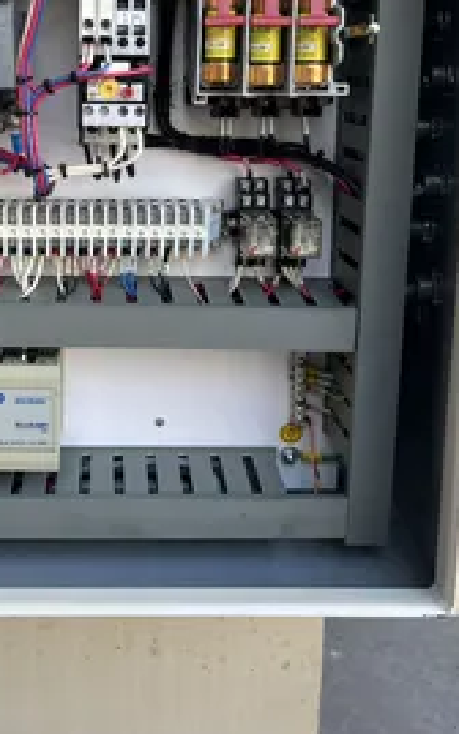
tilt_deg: -9.9
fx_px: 821
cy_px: 218
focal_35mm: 41
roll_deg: -0.2
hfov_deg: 30.5
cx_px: 98
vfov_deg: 47.1
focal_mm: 5.7
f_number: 1.5
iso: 40
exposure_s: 1/237
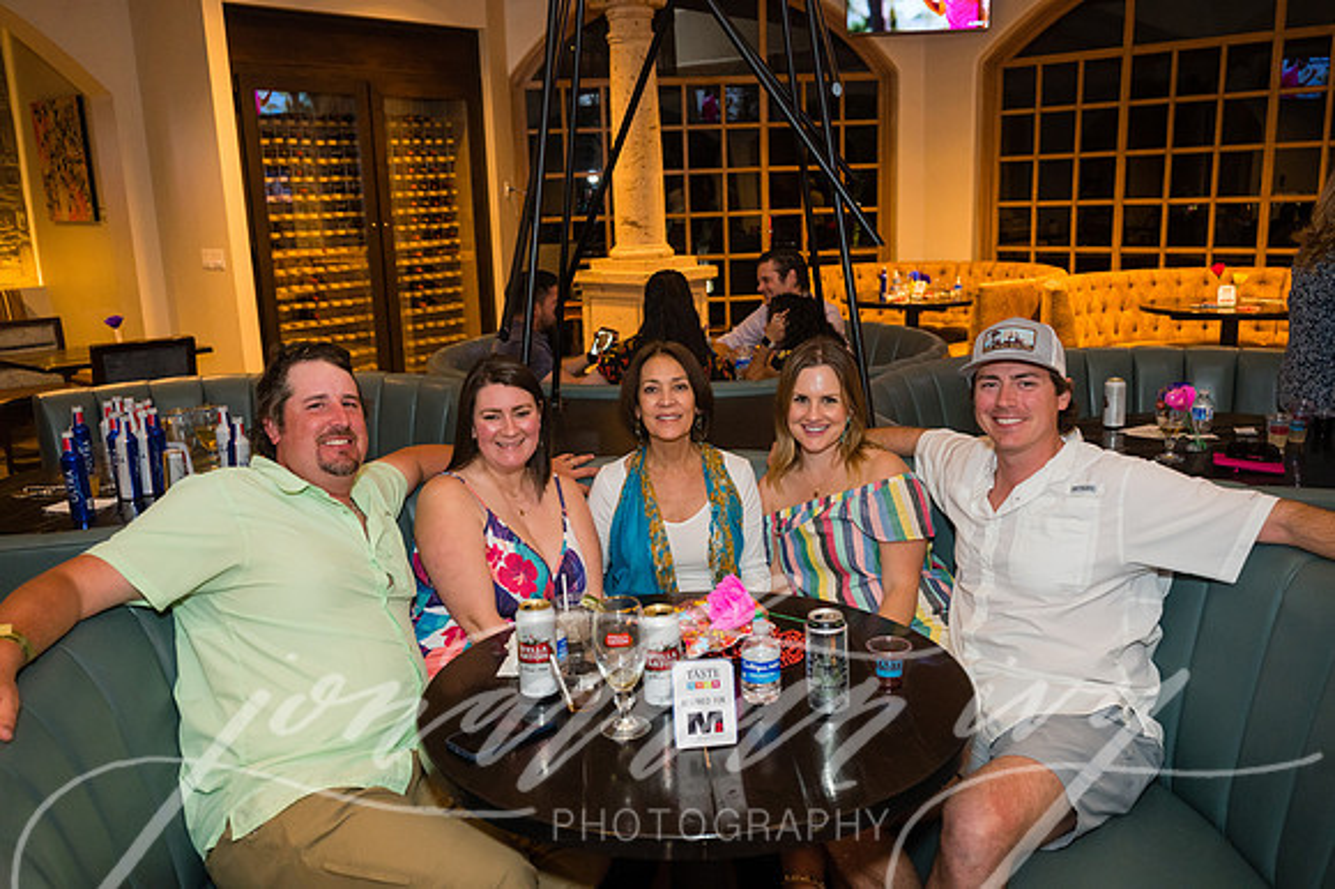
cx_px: 668
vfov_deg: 42.9
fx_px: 1130
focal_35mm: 30
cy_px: 444
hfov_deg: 61.1
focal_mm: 30.5
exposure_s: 1/160
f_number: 4
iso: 3200
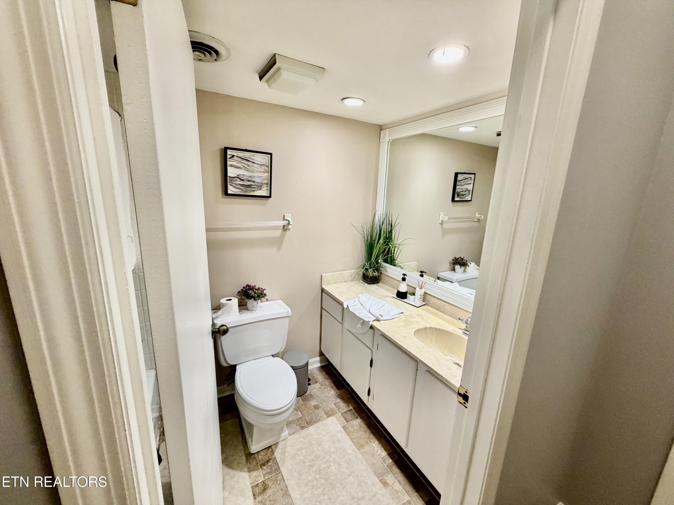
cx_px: 337
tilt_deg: -10.4
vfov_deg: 85.7
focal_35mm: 14
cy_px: 252
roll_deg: -3.4
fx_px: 273
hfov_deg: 102.1
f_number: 2.2
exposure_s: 1/60
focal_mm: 2.22
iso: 200
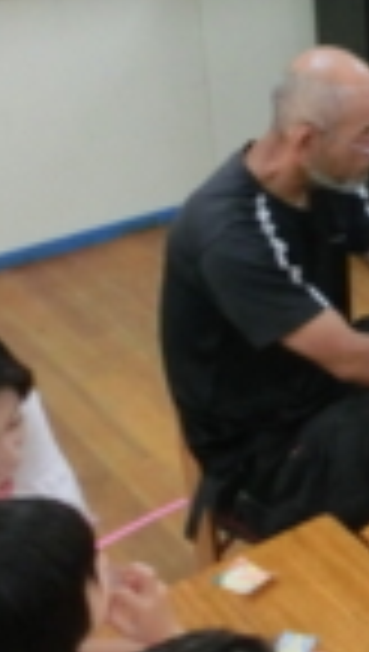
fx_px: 1247
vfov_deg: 28.6
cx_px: 716
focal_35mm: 72
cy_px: 112
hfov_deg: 14.3
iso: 640
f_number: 3
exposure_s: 1/125
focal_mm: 4.24
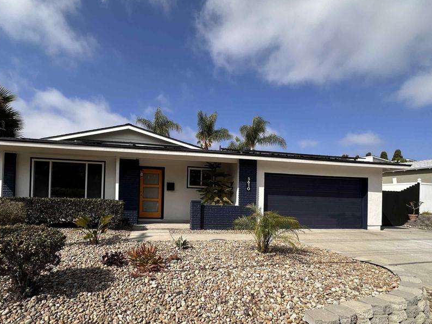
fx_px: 225
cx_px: 183
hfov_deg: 87.1
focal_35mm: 18
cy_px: 196
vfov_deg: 70.8
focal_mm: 2.22
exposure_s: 1/1984
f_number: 2.2
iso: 50
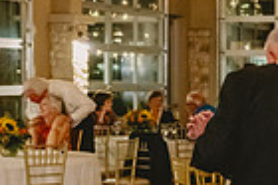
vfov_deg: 9.5
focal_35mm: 143
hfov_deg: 14.0
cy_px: 150
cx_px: 332
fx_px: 1103
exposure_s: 1/160
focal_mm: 34.5
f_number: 2.8
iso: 4000
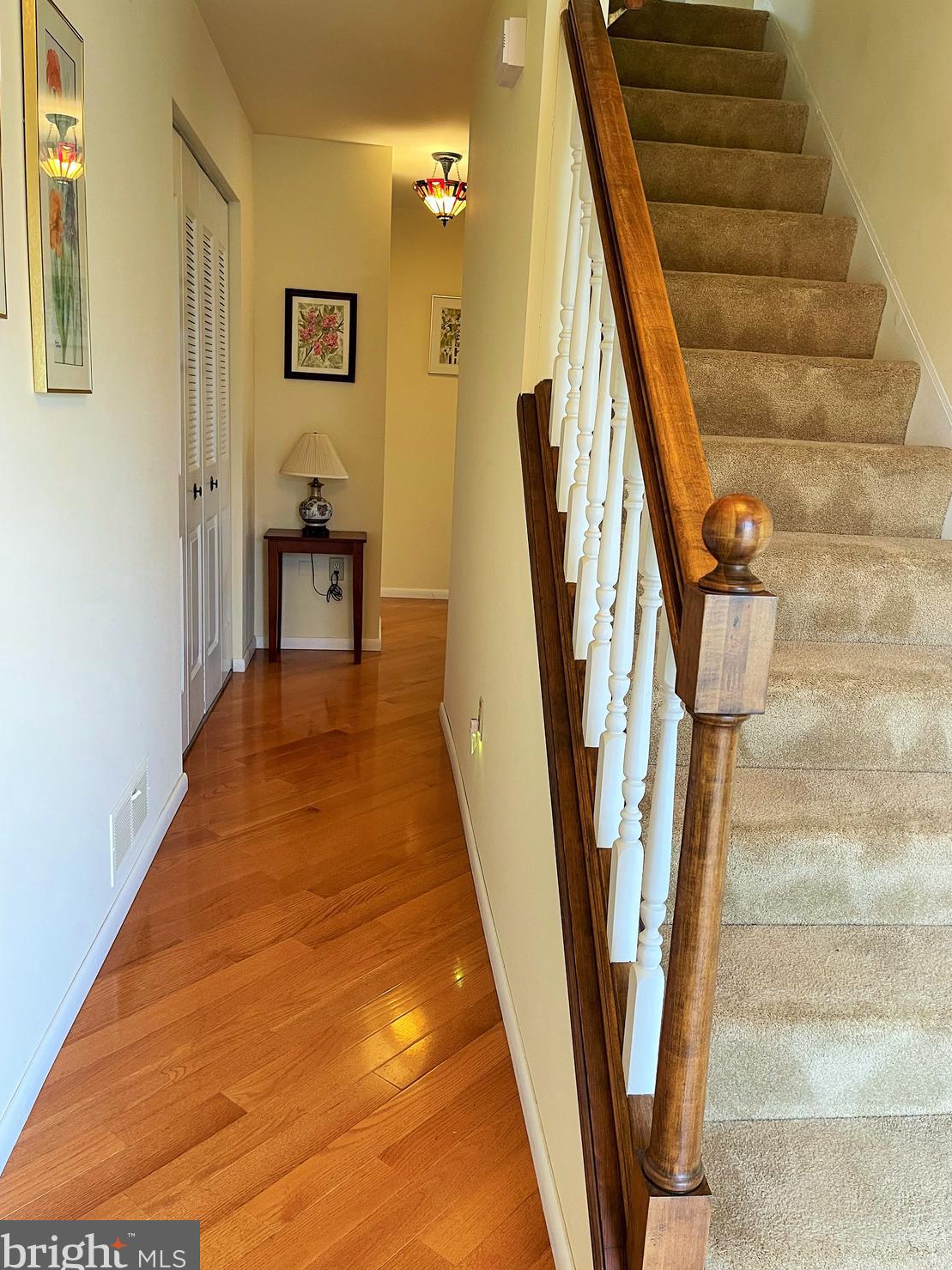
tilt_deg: -11.1
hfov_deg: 51.3
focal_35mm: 27
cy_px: 631
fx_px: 990
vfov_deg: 65.3
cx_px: 480
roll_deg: -2.5
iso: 160
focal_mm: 5.1
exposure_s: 1/60
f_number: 1.6
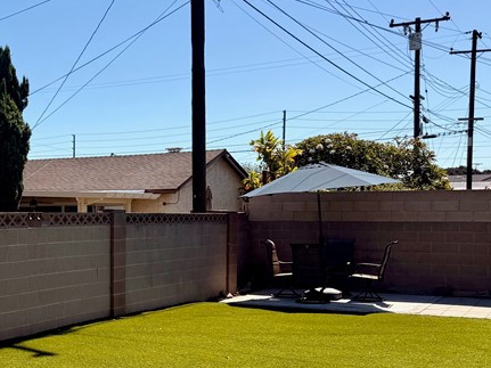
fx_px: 808
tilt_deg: -1.8
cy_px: 243
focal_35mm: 57
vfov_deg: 25.5
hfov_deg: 30.7
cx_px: -28
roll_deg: +0.2
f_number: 1.78
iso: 80
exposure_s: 1/5319
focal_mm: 6.76
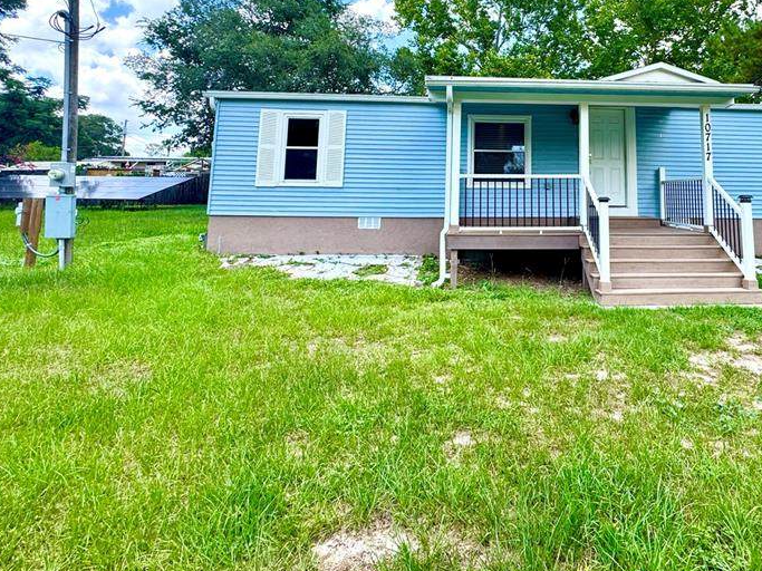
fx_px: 462
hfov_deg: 76.7
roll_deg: -0.1
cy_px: 155
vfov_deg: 60.5
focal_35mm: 21
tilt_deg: +8.1
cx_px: 502
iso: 40
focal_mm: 2.22
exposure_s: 1/578
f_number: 2.2
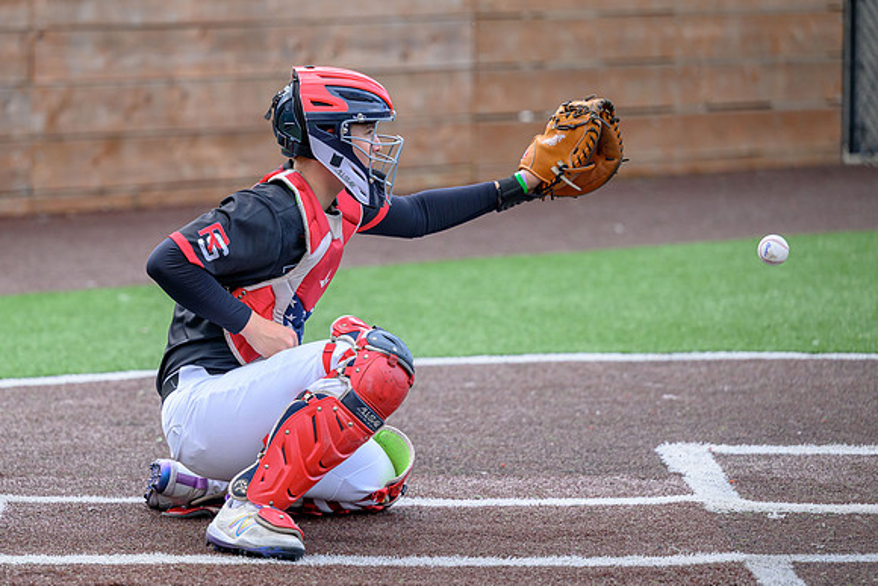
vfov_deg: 7.1
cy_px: 273
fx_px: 4731
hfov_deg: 10.6
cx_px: 297
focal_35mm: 194
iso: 640
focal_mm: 145
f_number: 2.8
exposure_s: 1/2000
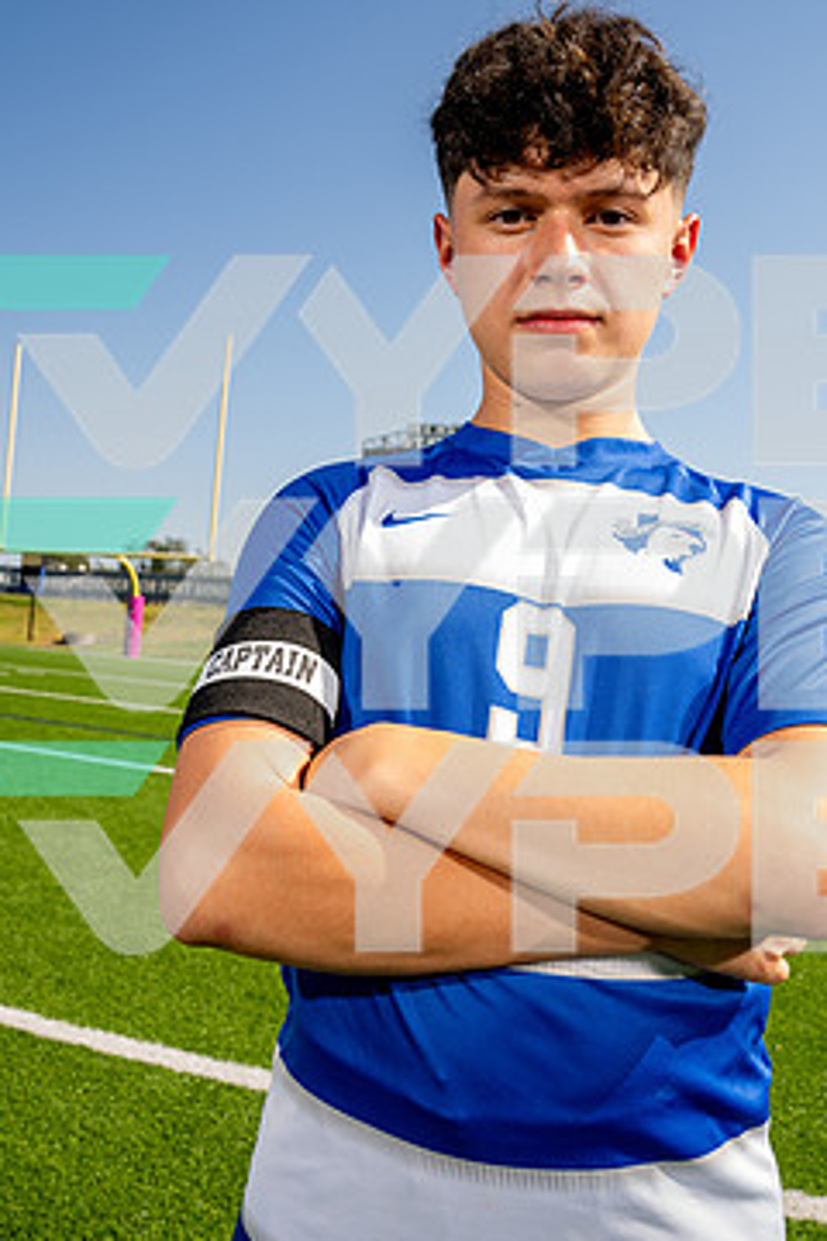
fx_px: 1034
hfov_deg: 43.5
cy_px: 607
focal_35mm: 30
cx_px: 479
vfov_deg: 61.9
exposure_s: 1/125
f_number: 7.1
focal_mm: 24
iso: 50
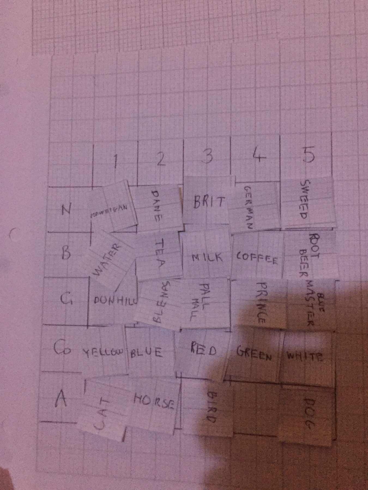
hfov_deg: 48.2
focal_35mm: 29
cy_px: 245
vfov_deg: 61.7
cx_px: 184
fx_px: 411
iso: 640
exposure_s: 1/17
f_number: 2.2
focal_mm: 4.15
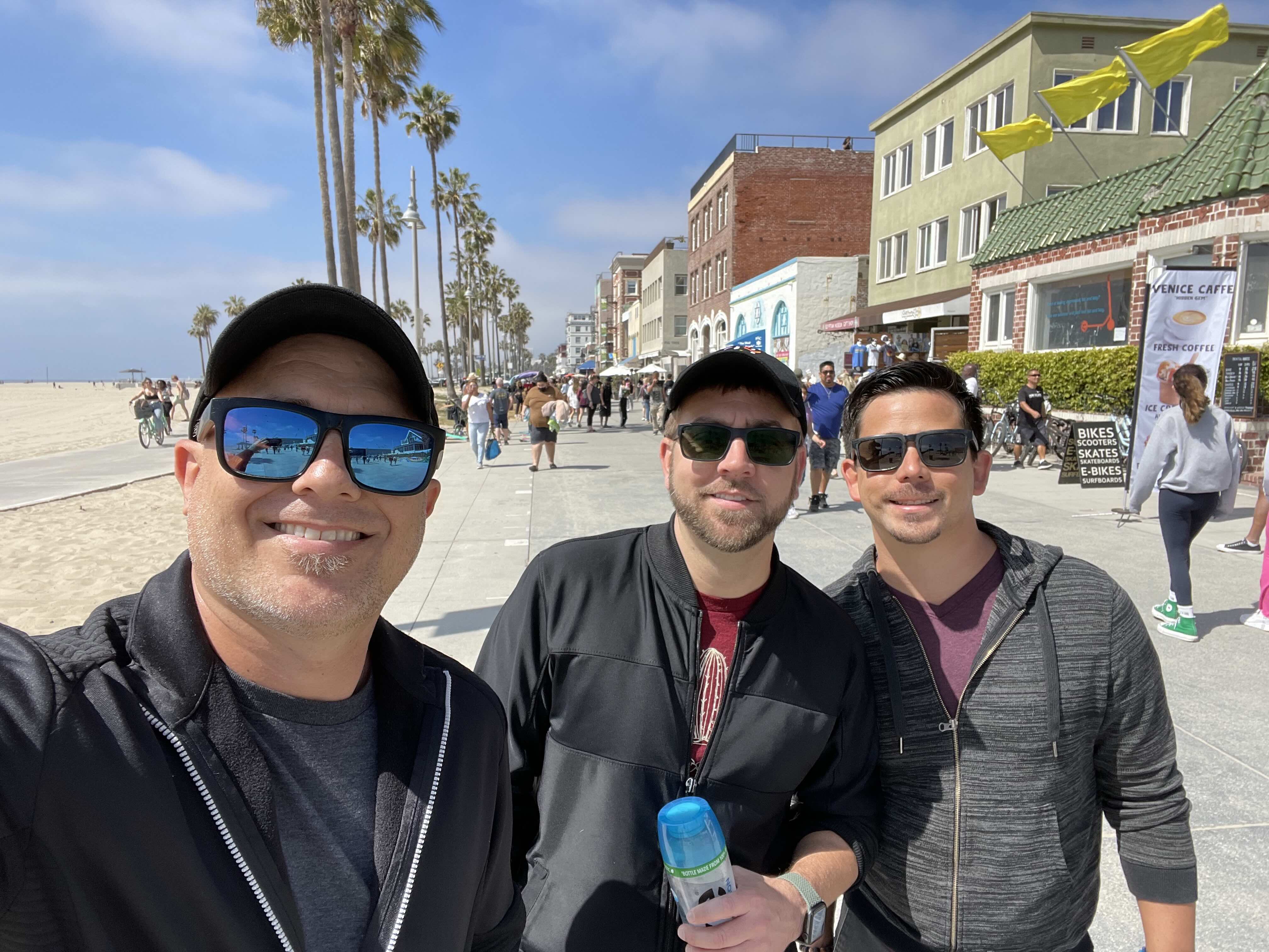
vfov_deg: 58.9
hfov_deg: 73.9
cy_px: 476
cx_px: 634
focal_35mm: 23
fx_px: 843
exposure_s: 1/885
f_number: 2.2
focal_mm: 2.71
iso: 25
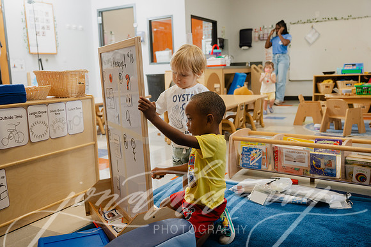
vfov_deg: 38.4
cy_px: 124
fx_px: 356
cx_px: 186
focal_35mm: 34
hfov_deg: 55.1
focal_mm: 34.5
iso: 640
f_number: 4.5
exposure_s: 1/200
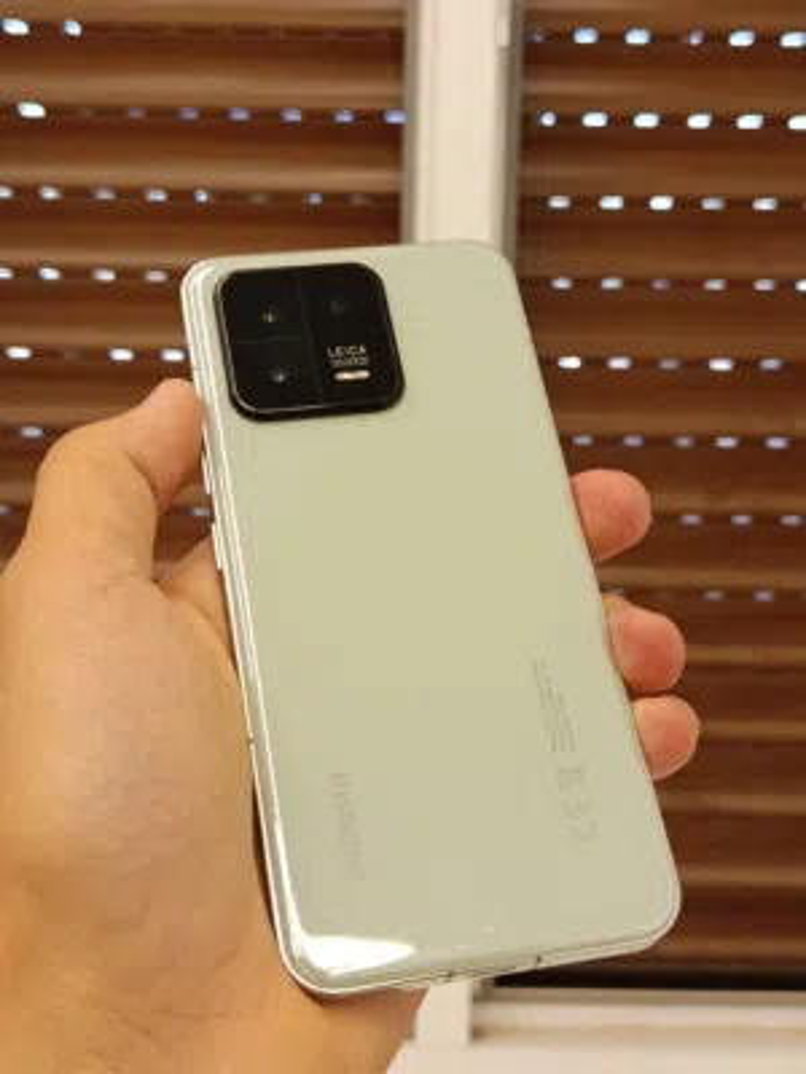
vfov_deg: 39.7
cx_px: 403
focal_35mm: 48
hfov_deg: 30.3
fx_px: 1490
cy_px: 537
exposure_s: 1/100
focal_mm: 5.24
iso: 461
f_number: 1.7
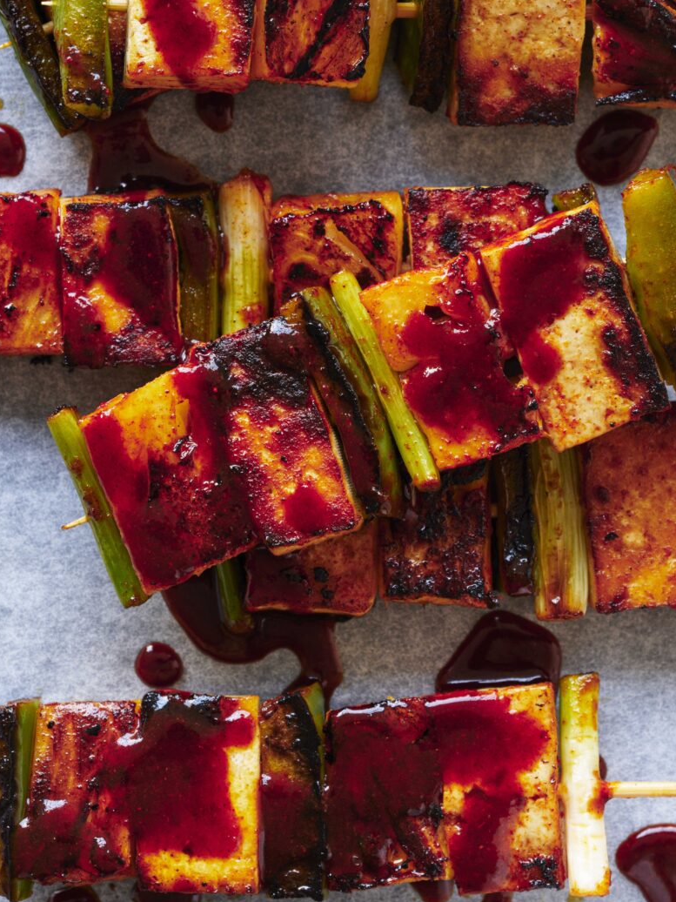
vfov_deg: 15.6
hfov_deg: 11.8
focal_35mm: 126
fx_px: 3281
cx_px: 357
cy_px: 279
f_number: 6.4
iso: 400
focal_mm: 64
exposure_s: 1/6
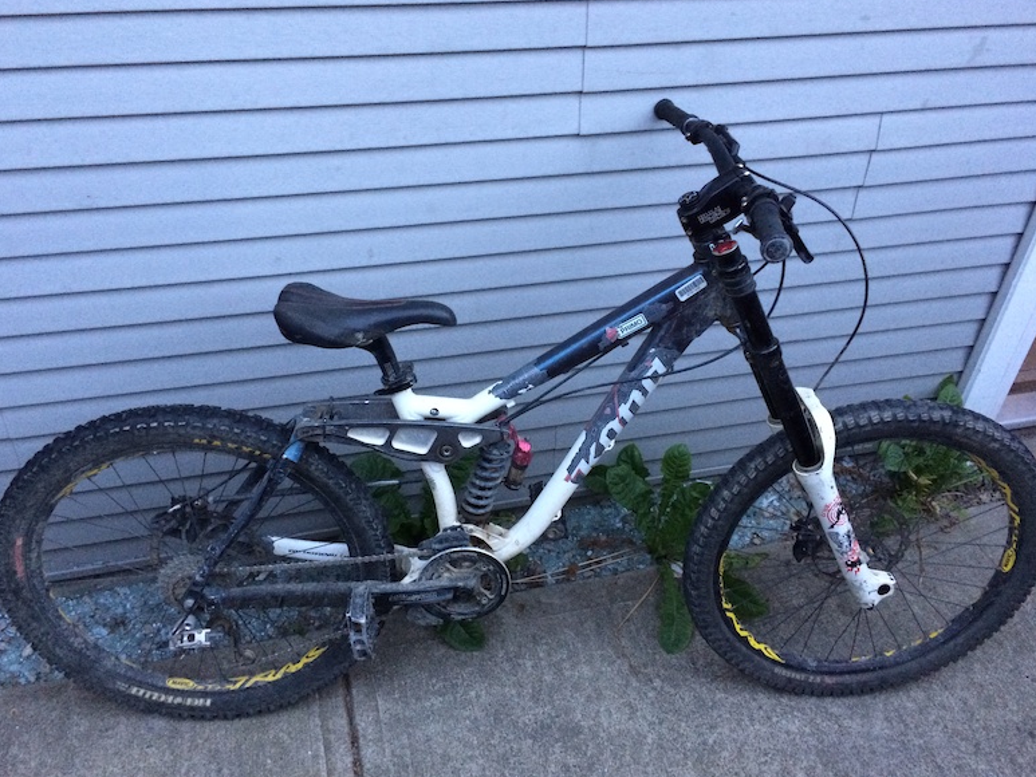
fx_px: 898
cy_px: 383
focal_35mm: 30
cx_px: 509
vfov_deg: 46.8
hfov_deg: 60.0
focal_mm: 4.15
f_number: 2.2
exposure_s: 1/30
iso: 320
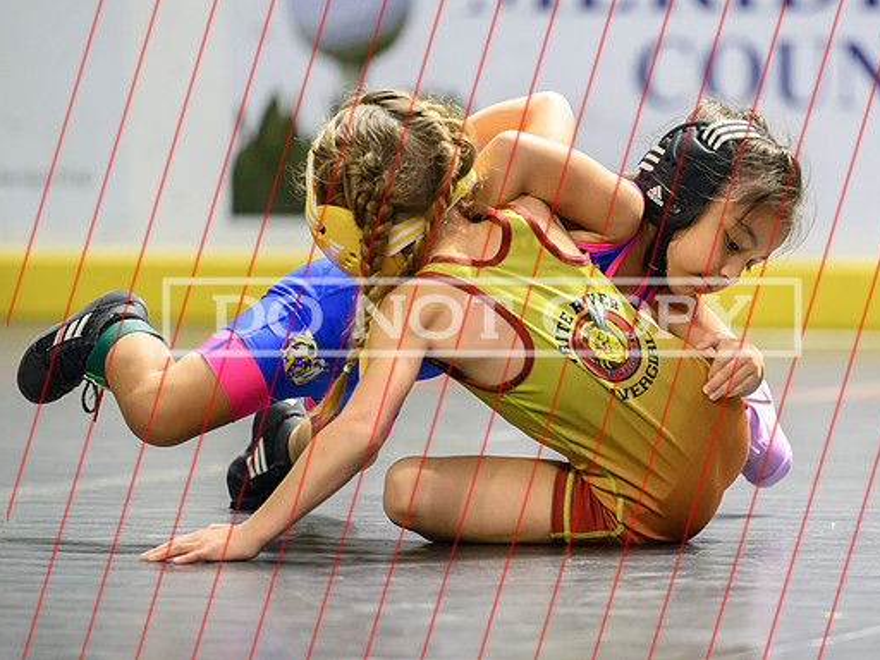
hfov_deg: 6.7
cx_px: 606
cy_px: 307
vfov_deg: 5.0
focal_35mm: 295
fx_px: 7499
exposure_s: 1/800
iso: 6400
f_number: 2.8
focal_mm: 200
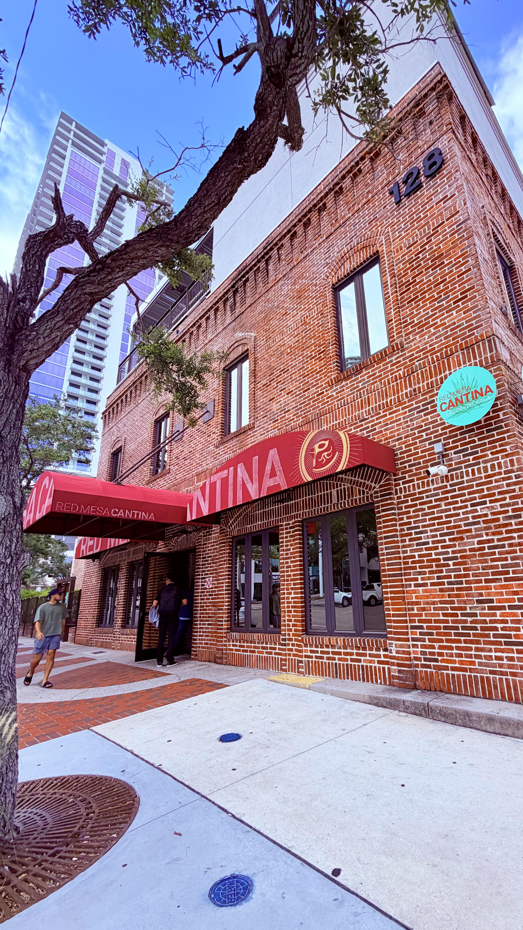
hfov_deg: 66.1
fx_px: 394
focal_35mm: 16
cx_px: 328
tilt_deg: +16.0
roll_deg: +3.2
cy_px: 478
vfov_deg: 99.3
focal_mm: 2.22
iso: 50
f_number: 2.2
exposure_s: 1/502
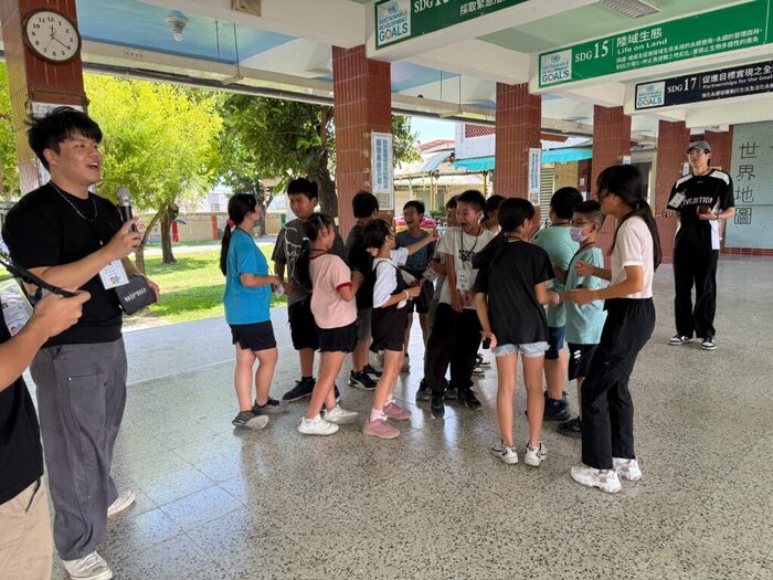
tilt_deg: -10.2
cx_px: 386
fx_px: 536
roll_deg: -0.4
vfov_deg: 56.8
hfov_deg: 71.6
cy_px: 290
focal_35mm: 24
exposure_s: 1/295
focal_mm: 6.76
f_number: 1.78
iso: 100
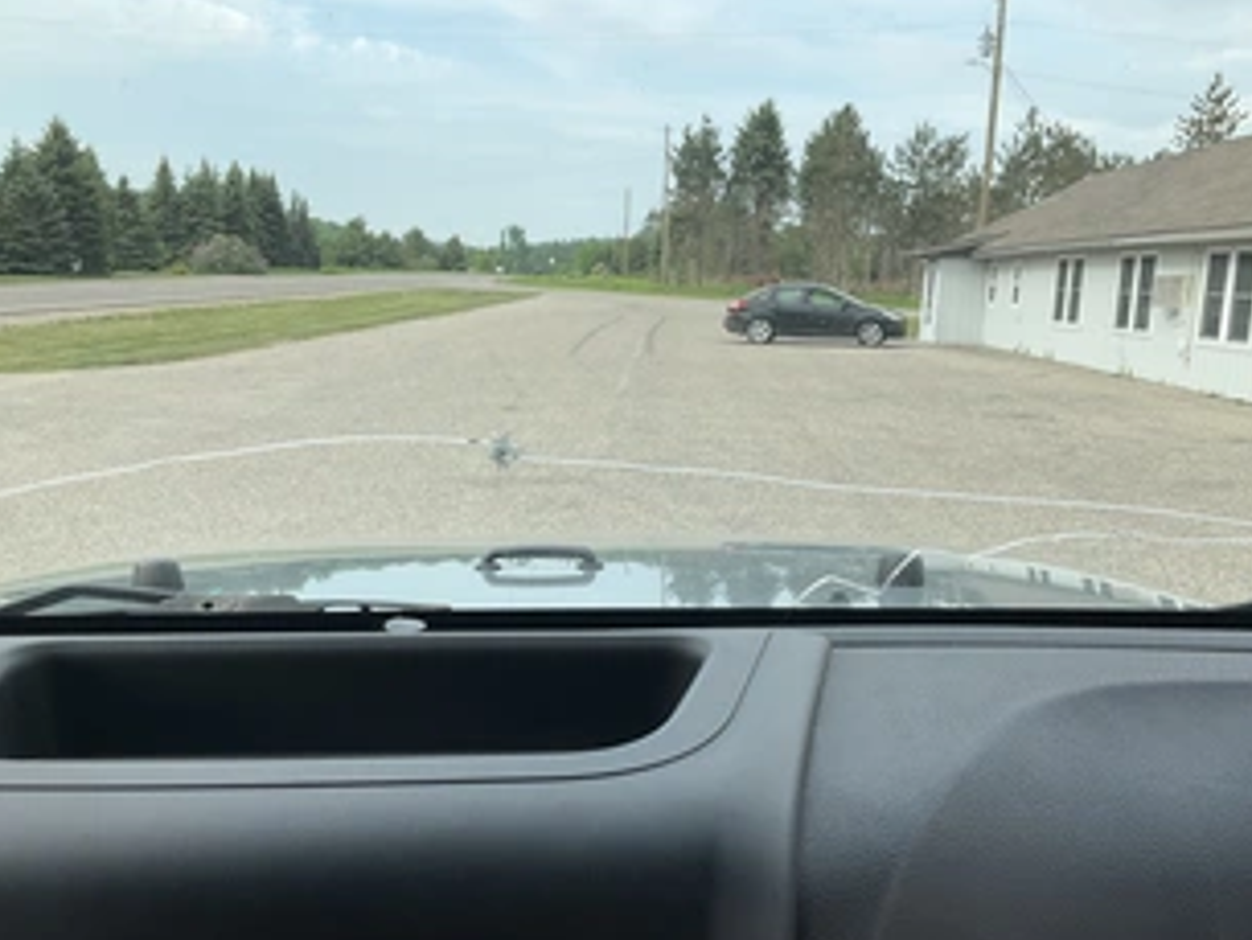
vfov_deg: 37.6
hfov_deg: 48.9
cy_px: 562
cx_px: 649
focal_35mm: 38
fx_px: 1375
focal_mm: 3
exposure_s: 1/691
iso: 25
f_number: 1.8
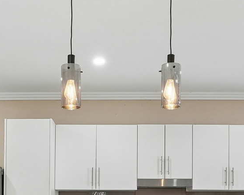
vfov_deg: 24.7
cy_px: 218
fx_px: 411
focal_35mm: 57
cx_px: 104
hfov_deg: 33.0
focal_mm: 21
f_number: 11
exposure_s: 1/3.33
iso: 200
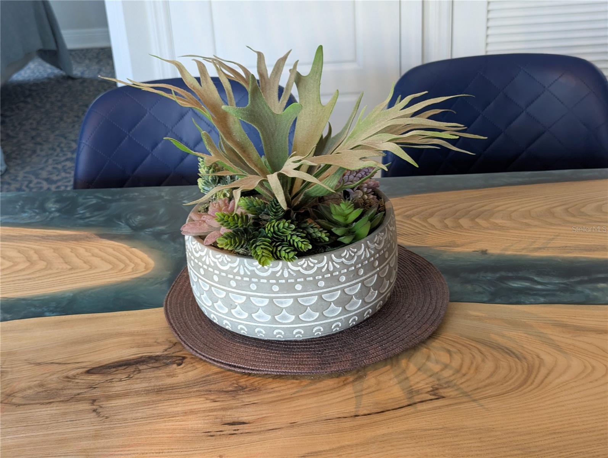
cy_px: 229
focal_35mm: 48
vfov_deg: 30.3
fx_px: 844
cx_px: 304
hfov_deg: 39.6
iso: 103
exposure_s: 1/24
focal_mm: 6.81
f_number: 1.85
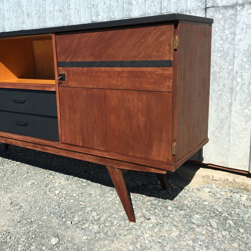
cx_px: 83
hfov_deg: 43.2
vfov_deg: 43.8
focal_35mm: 38
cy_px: 112
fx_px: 312
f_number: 2.2
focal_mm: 4.15
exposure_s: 1/1399
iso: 25
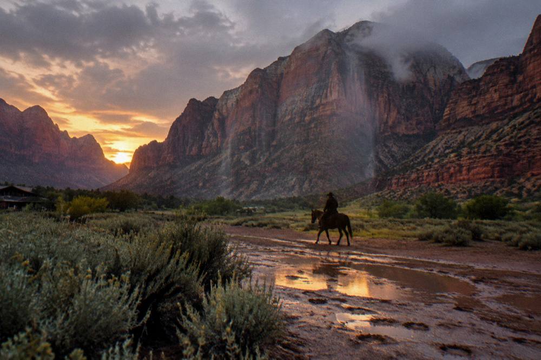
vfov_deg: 37.8
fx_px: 526
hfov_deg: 54.5
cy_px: 180
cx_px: 270
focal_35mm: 35
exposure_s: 1/320
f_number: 9
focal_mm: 35
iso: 800
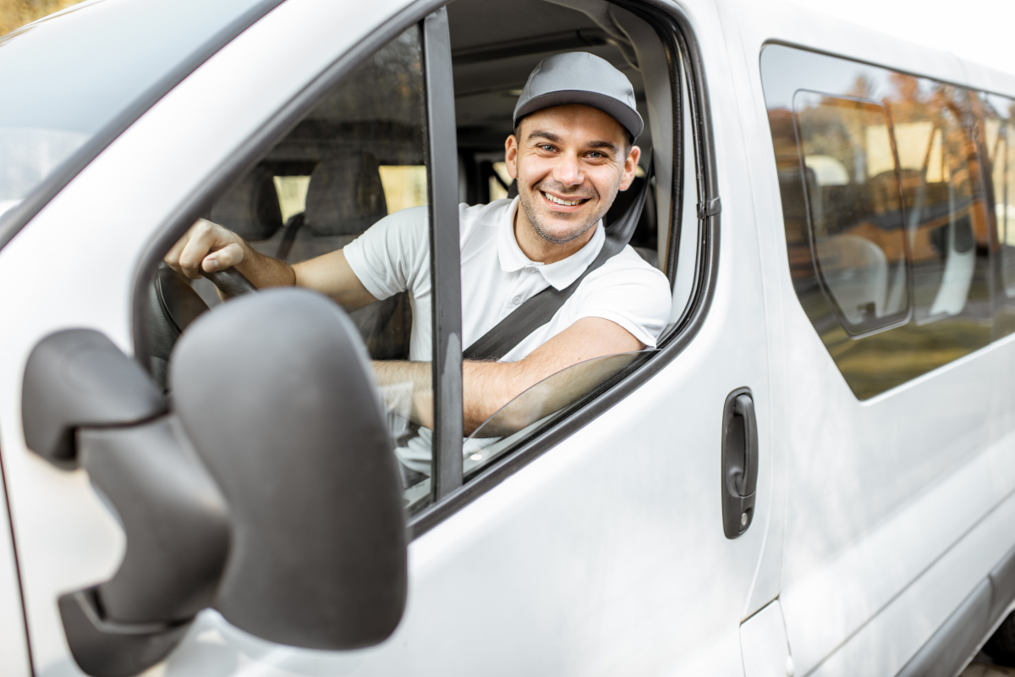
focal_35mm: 35
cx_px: 508
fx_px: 987
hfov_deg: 54.4
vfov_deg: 37.9
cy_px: 338
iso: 100
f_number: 2.2
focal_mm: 35
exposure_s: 1/160
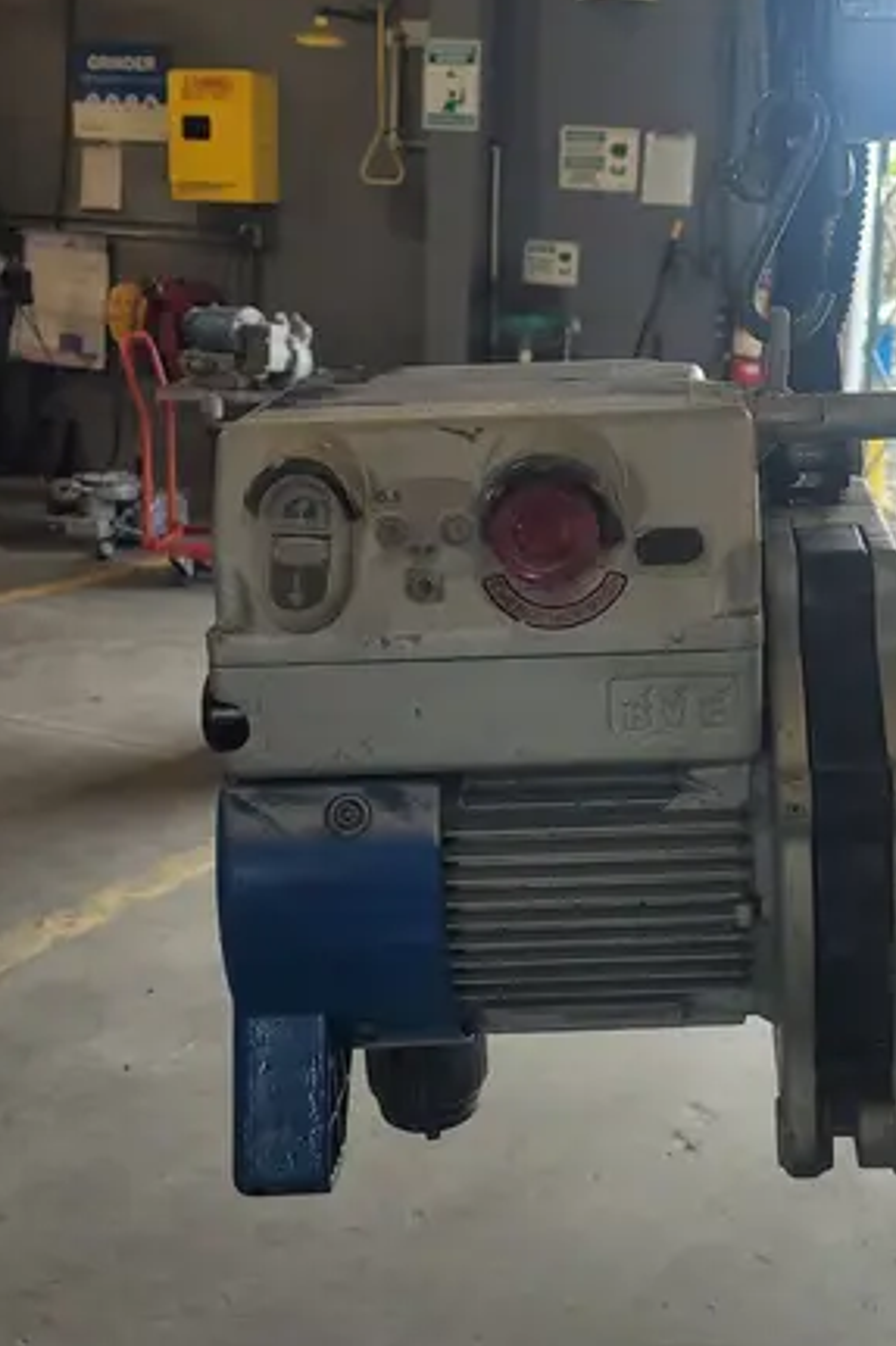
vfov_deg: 42.5
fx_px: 1719
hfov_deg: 28.6
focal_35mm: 46
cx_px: 706
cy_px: 520
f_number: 1.8
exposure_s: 1/154
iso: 40
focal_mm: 5.4
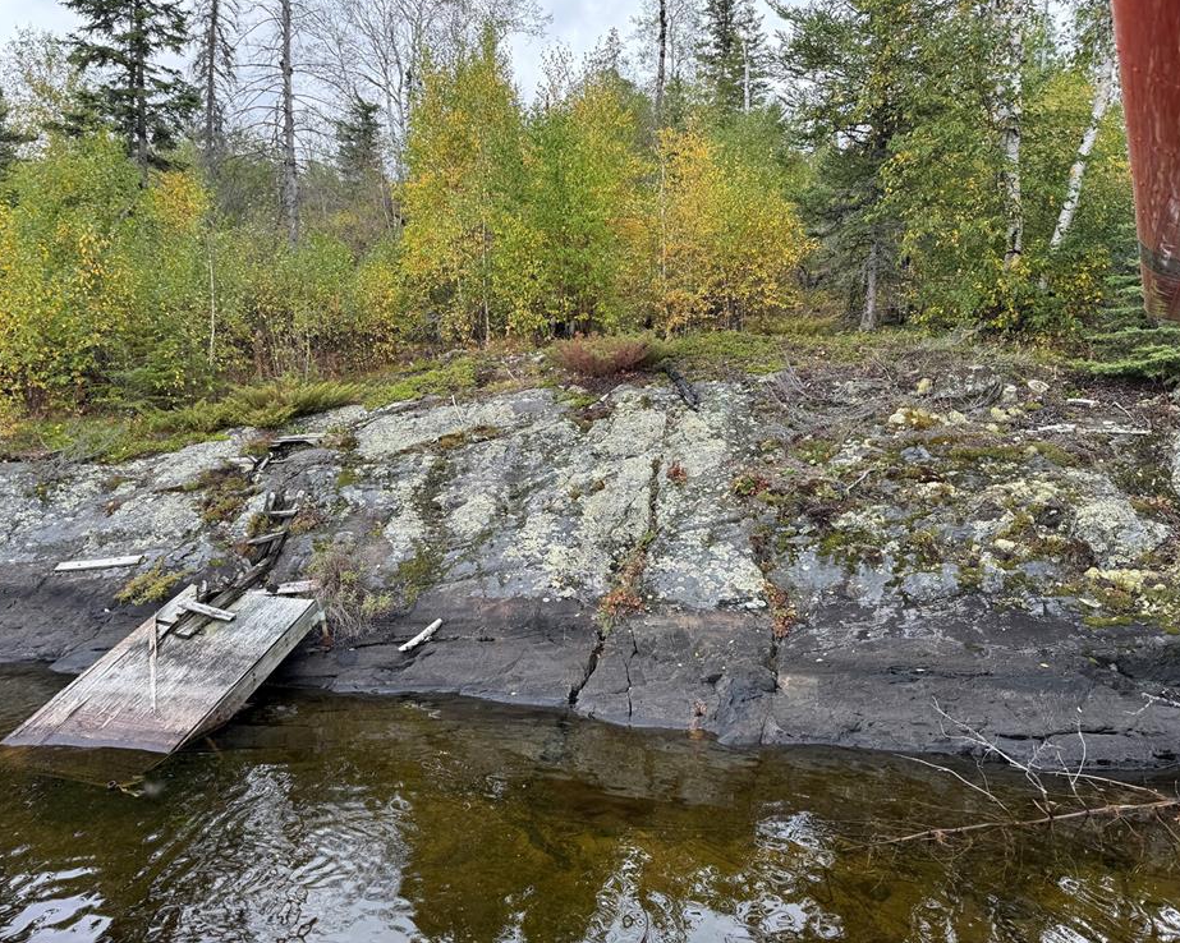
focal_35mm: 26
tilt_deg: -4.2
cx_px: 543
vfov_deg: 54.9
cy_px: 474
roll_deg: +0.1
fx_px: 908
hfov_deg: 65.9
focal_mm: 6.76
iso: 80
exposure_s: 1/730
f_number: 1.78
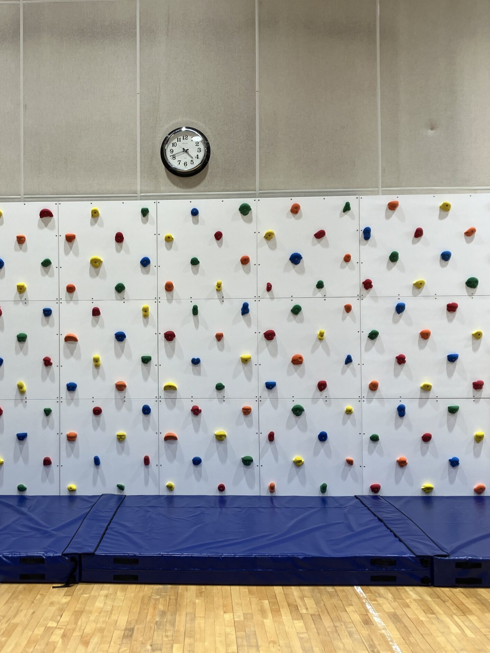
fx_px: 717
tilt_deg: +1.8
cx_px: 163
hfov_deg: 37.3
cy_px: 328
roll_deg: +0.9
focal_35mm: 38
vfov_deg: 49.0
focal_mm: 3.99
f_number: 1.8
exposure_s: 1/120
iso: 50
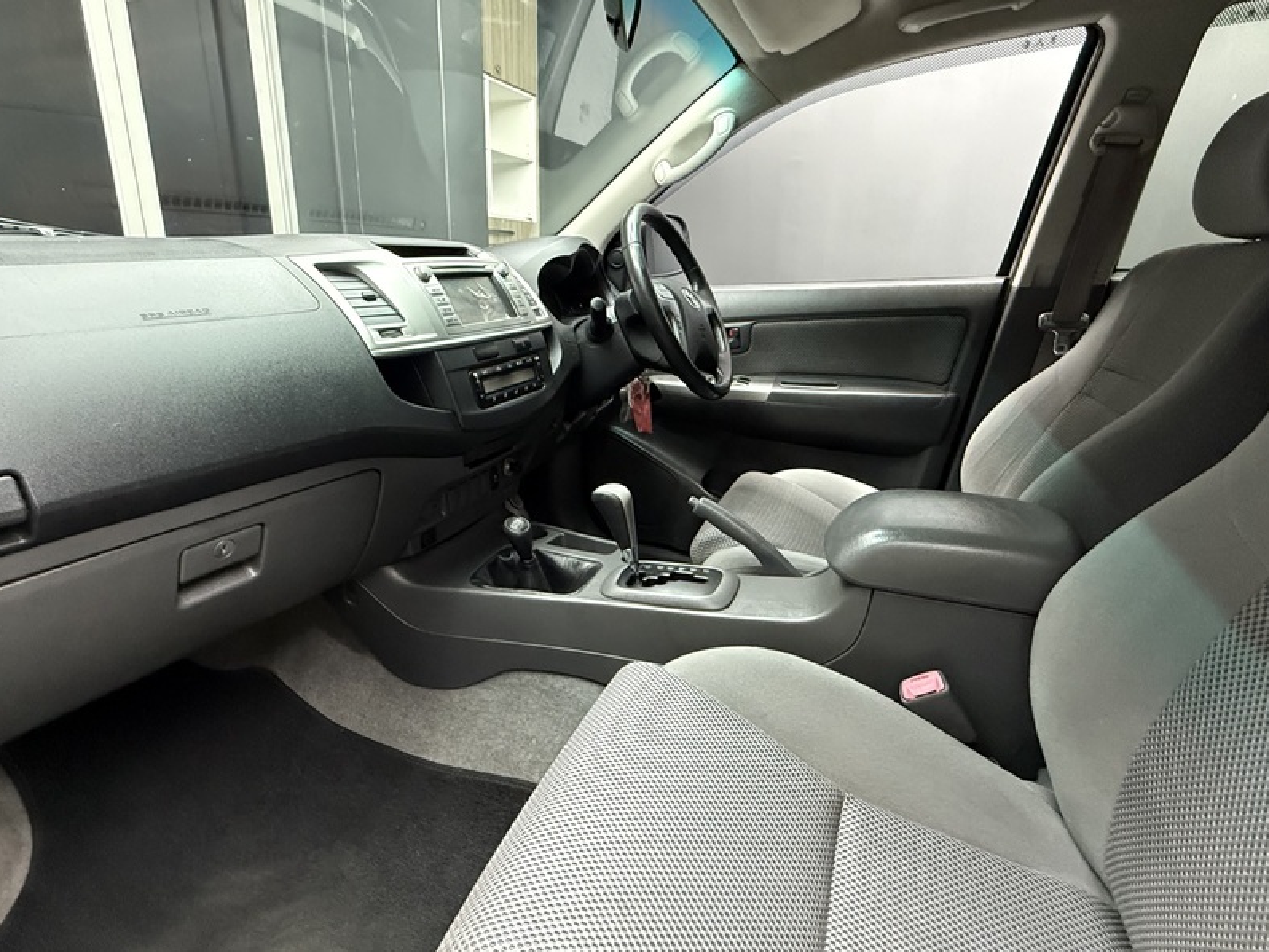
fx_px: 660
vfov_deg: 71.6
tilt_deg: -17.3
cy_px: 459
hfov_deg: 87.7
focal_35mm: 18
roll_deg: -0.9
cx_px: 603
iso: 800
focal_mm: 2.22
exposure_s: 1/50
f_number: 2.2
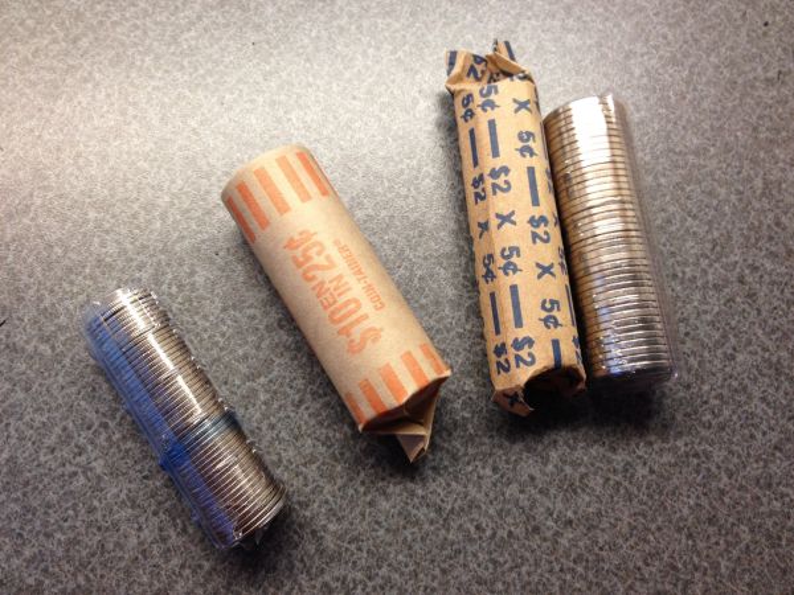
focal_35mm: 35
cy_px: 298
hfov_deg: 52.6
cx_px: 397
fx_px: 803
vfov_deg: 40.7
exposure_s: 1/20
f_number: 2.4
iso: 100
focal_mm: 4.28
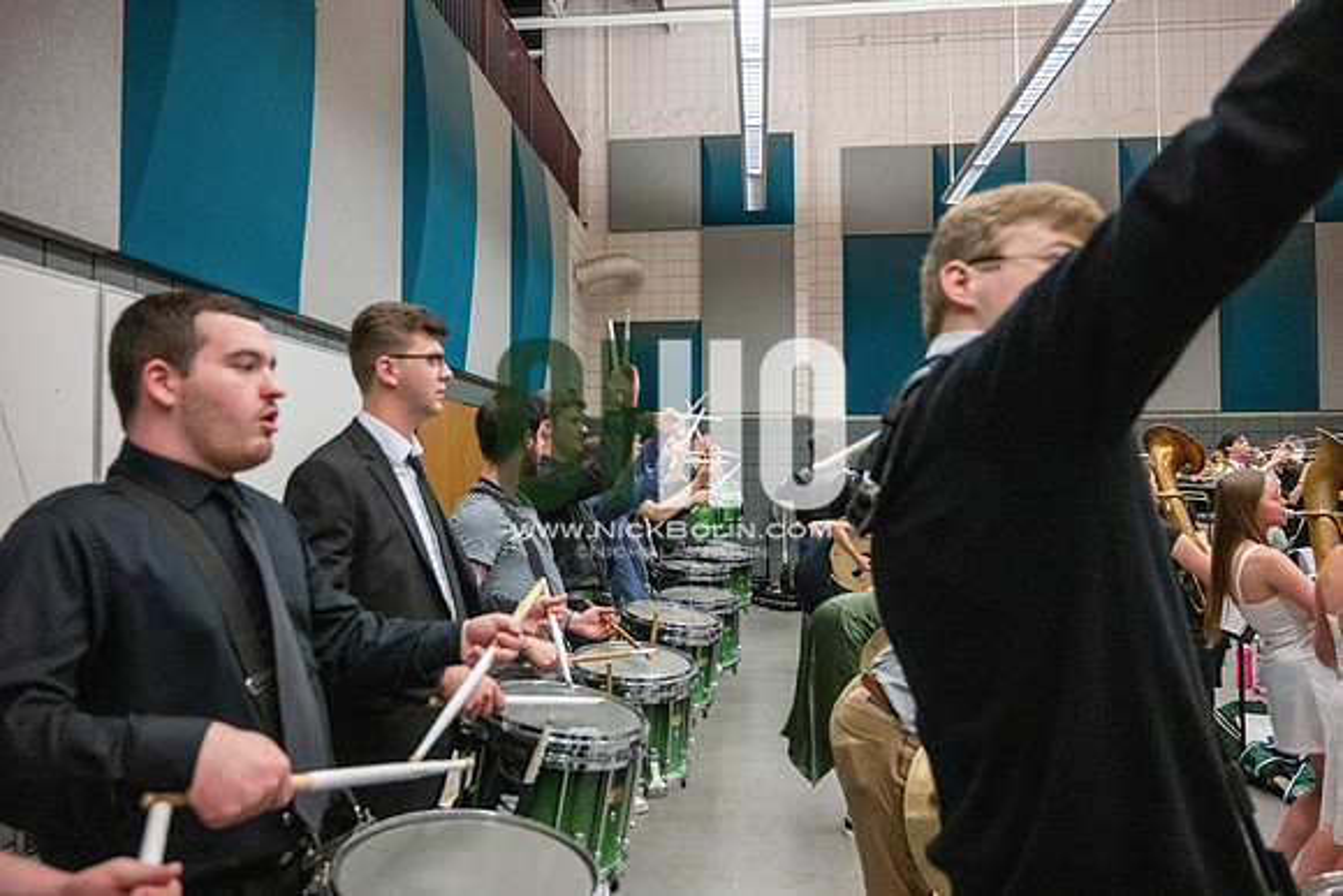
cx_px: 672
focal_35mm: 24
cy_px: 448
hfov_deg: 73.7
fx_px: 896
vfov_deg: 53.2
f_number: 4
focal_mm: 24
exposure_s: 1/500
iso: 10000
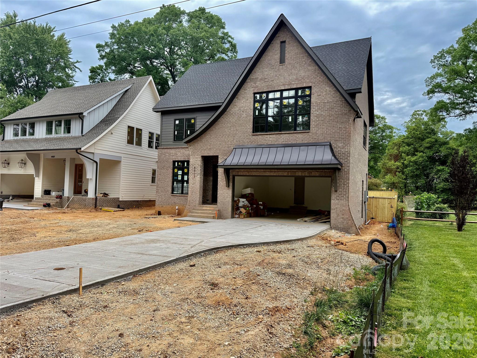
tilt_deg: +1.3
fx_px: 331
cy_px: 179
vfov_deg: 56.8
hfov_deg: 71.6
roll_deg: -1.6
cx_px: 238
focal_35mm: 24
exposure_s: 1/920
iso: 100
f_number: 1.78
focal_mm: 6.76
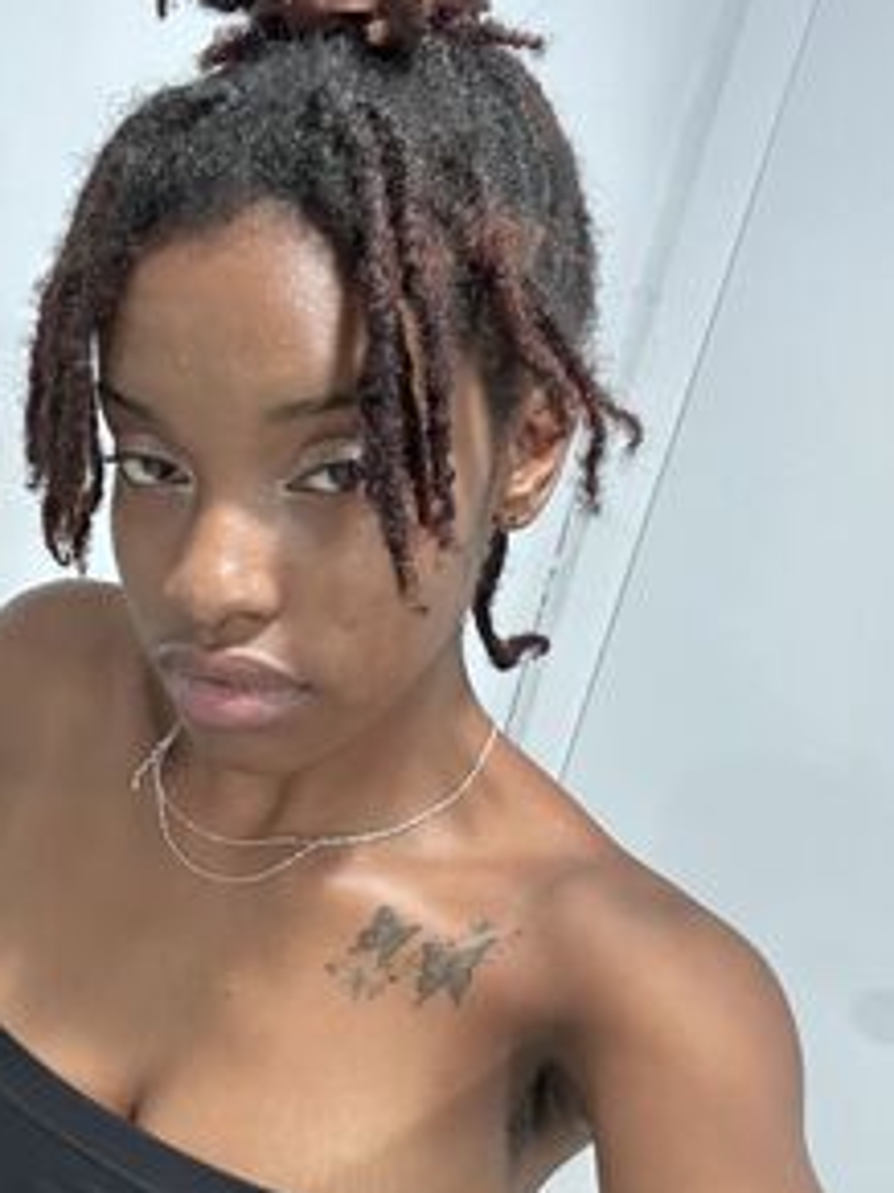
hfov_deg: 37.2
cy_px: 771
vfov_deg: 48.4
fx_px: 1309
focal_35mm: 38
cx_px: 275
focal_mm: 2.69
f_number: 1.9
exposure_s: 1/40
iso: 320
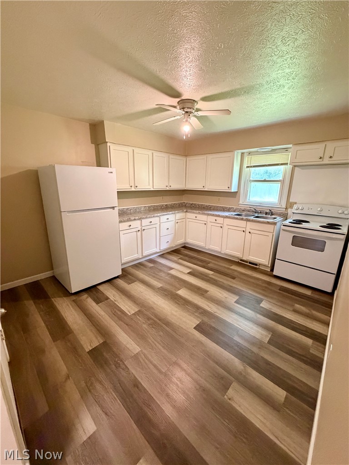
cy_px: 232
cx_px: 174
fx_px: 188
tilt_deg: -15.2
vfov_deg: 102.1
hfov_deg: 85.7
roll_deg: -0.5
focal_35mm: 14
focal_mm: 2.22
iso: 640
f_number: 2.2
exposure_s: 1/60
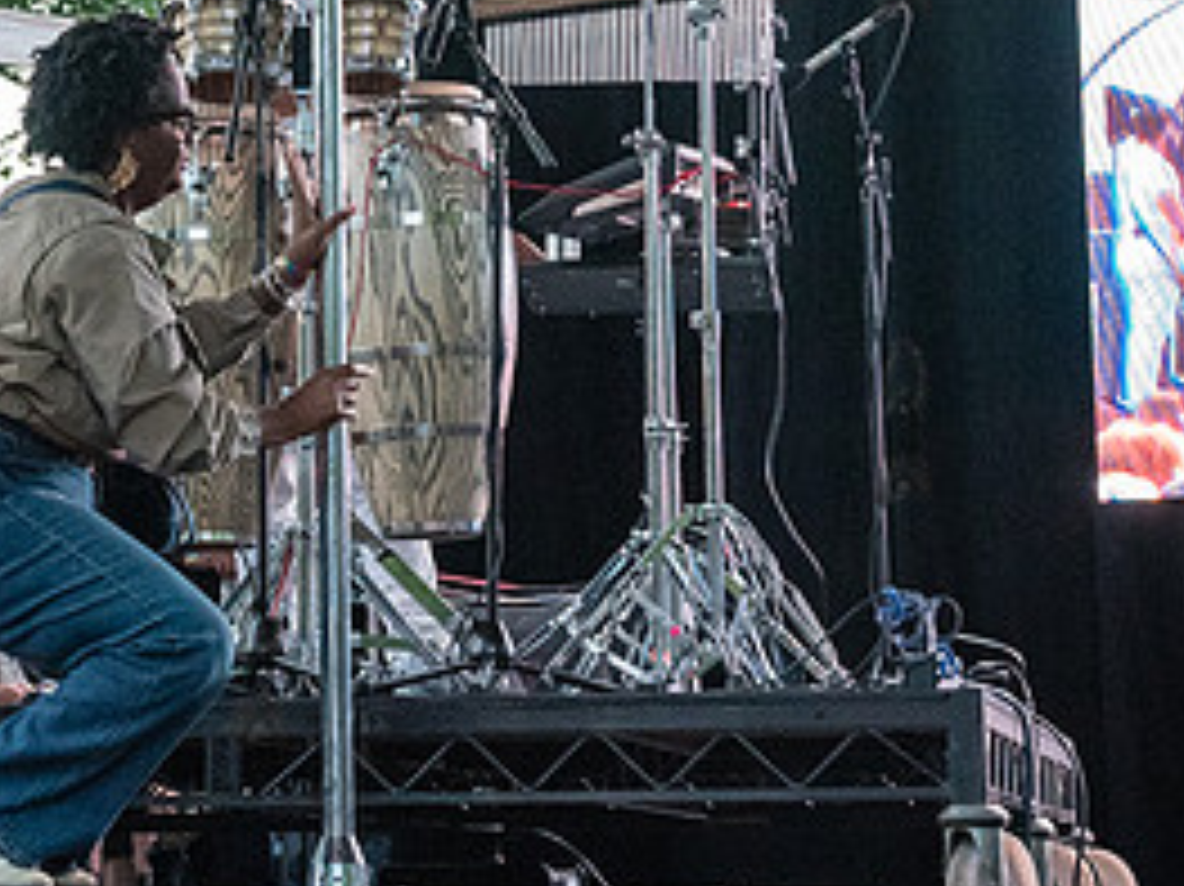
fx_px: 4205
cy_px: 114
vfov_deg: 12.0
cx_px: 181
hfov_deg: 15.9
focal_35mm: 123
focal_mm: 42
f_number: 4
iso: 4000
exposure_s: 1/250
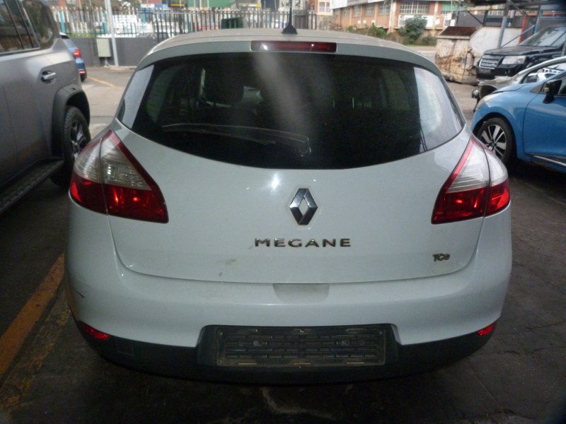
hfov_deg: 69.4
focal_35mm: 25
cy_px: 212
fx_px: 409
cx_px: 283
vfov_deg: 54.9
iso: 400
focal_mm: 4.5
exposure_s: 1/125
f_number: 2.8
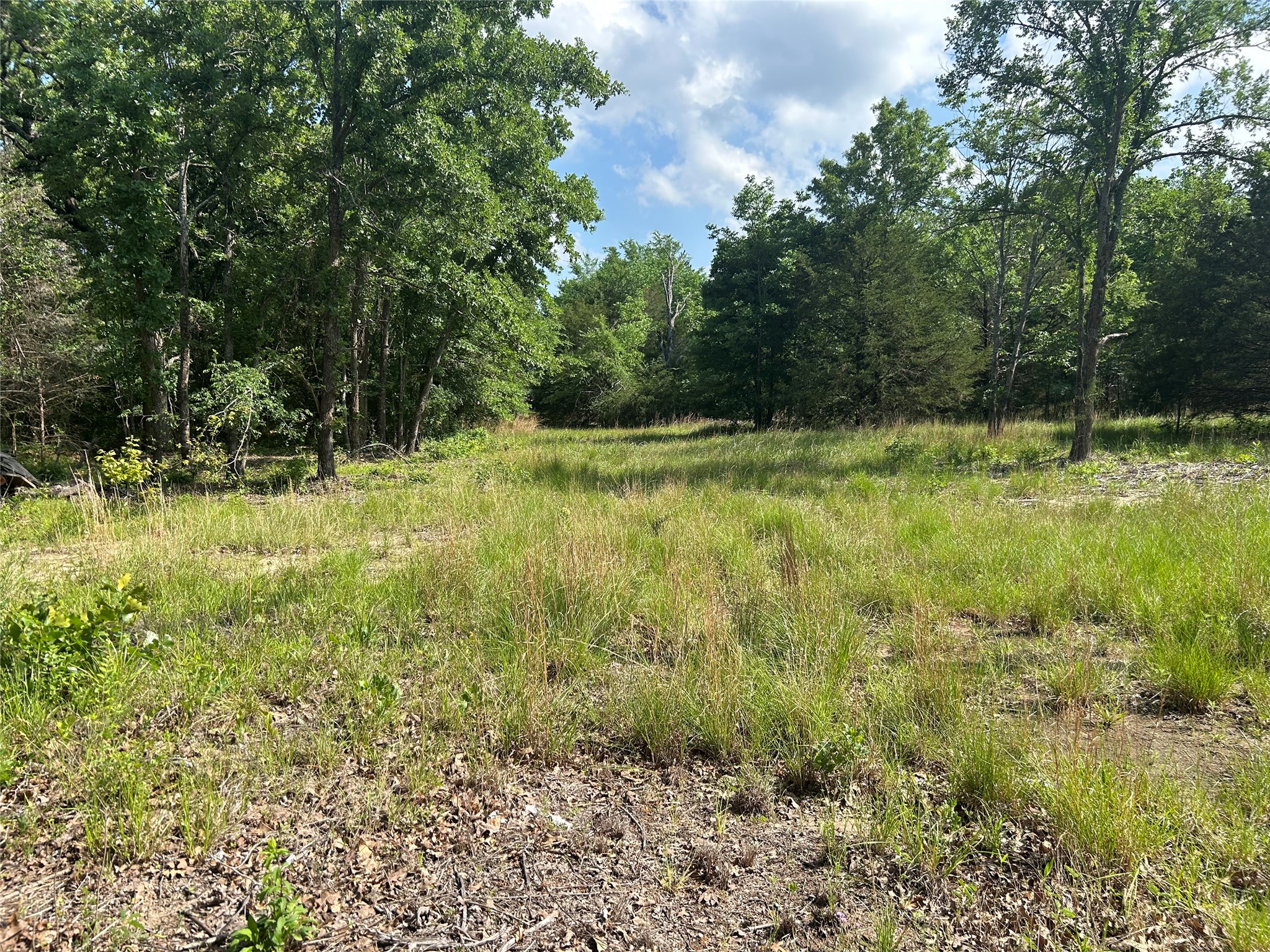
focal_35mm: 26
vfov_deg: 53.1
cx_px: 635
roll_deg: +0.7
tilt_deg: -6.1
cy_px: 476
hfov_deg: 67.3
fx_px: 954
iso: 50
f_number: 1.5
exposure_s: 1/2123
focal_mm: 5.7
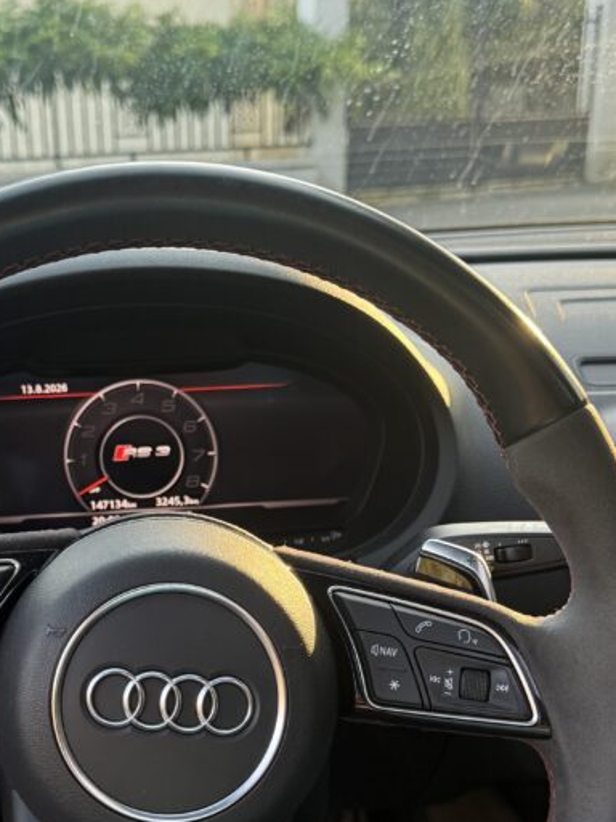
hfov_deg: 30.1
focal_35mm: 48
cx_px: 210
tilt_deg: -19.2
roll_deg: +1.4
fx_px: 1139
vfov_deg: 39.4
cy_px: 507
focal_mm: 6.76
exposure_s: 1/116
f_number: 1.78
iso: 200
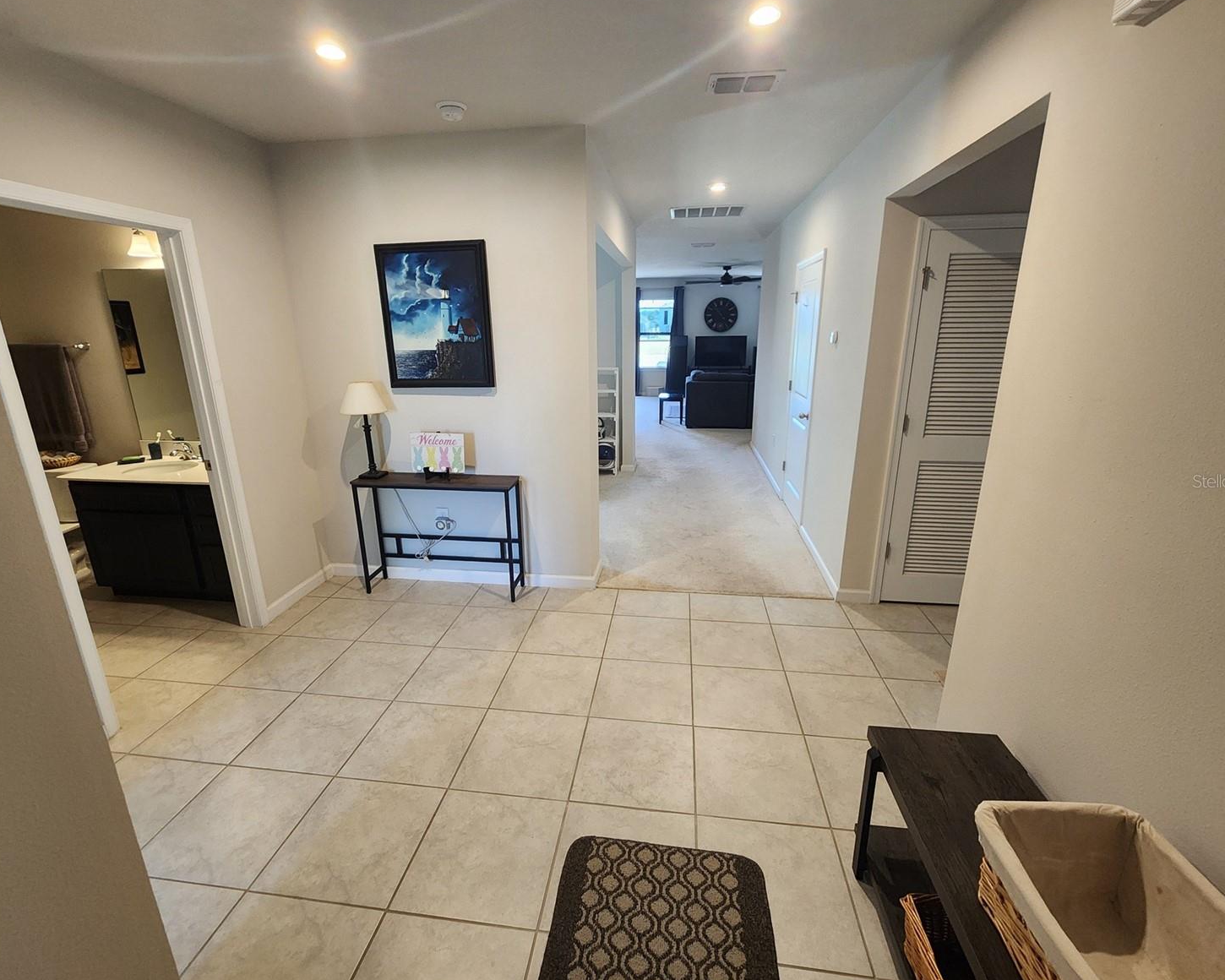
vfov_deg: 88.0
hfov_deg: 100.7
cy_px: 481
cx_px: 596
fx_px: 508
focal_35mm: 14
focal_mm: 2.2
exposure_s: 1/60
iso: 320
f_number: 2.2
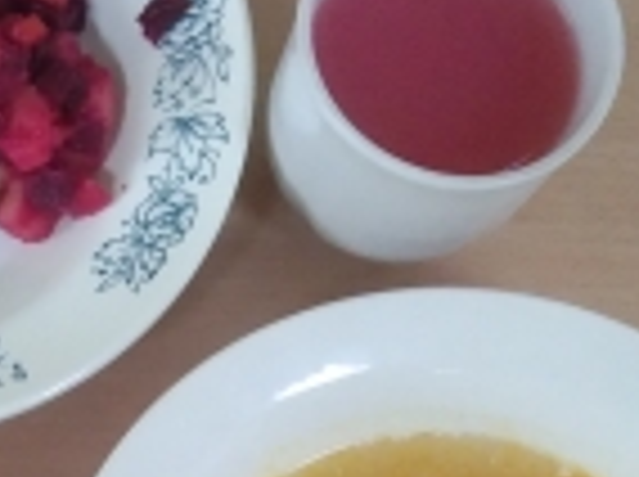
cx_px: 4
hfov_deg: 17.5
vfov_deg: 13.2
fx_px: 2027
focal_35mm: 110
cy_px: 495
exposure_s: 1/33
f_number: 2.2
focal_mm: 3.65
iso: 493
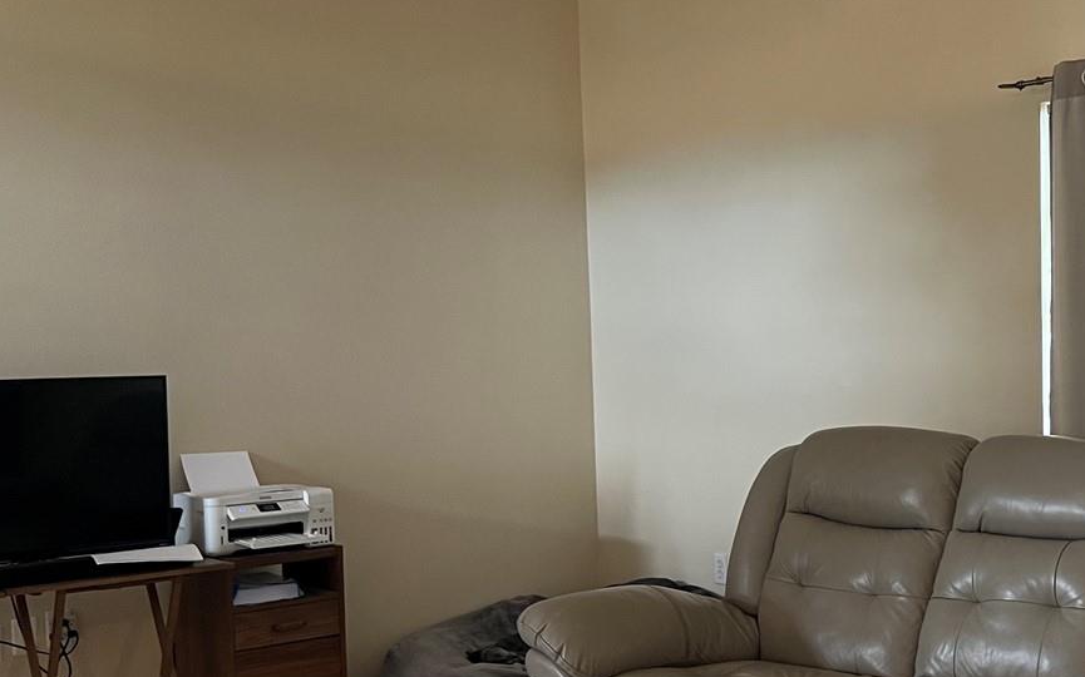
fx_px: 1508
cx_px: 942
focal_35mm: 51
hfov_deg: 37.4
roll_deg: +1.0
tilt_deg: -2.2
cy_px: 382
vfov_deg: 25.3
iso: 160
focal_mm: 5.7
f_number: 1.5
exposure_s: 1/60
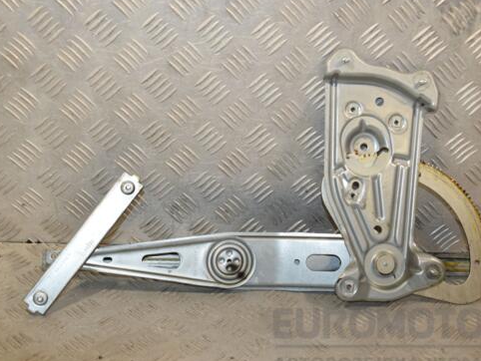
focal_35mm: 61
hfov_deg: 31.7
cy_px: 190
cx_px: 254
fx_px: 848
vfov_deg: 24.0
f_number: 6.3
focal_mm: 34
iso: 800
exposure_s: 1/200
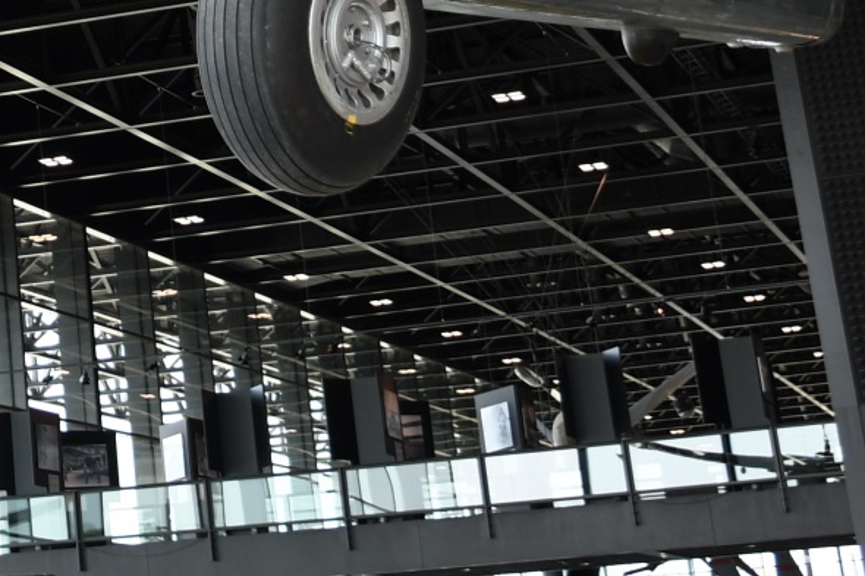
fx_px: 2930
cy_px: -564
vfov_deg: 10.4
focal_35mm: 122
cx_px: -173
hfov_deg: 16.1
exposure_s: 1/80
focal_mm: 20
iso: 100
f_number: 3.5
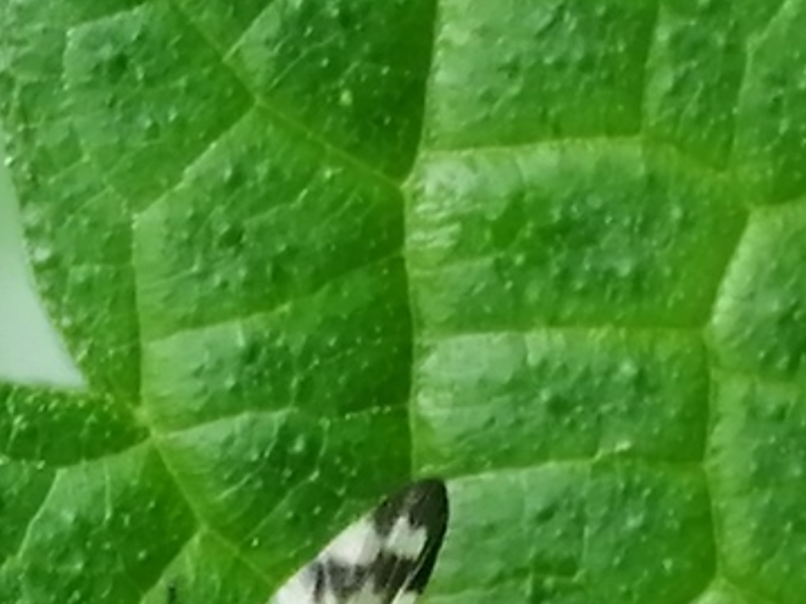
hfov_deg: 8.0
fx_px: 5749
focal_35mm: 247
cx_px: 68
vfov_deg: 6.0
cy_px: 689
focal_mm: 3.46
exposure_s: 1/100
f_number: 1.8
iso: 80
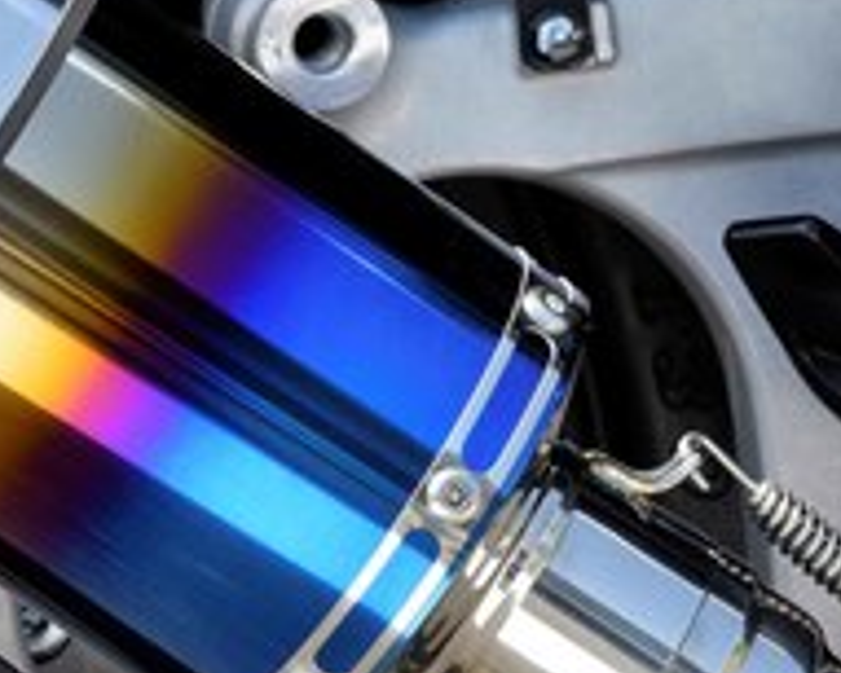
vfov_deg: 3.2
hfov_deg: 4.0
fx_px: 11953
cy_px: 18
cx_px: -123
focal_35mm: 480
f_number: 13
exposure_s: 1/800
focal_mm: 122
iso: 1000
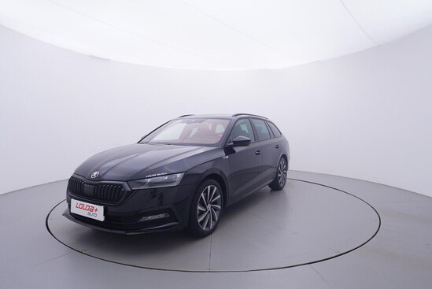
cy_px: 144
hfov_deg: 77.3
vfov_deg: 56.2
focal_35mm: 22
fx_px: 270
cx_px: 216
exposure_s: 1/80
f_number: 5
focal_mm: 15
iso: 200
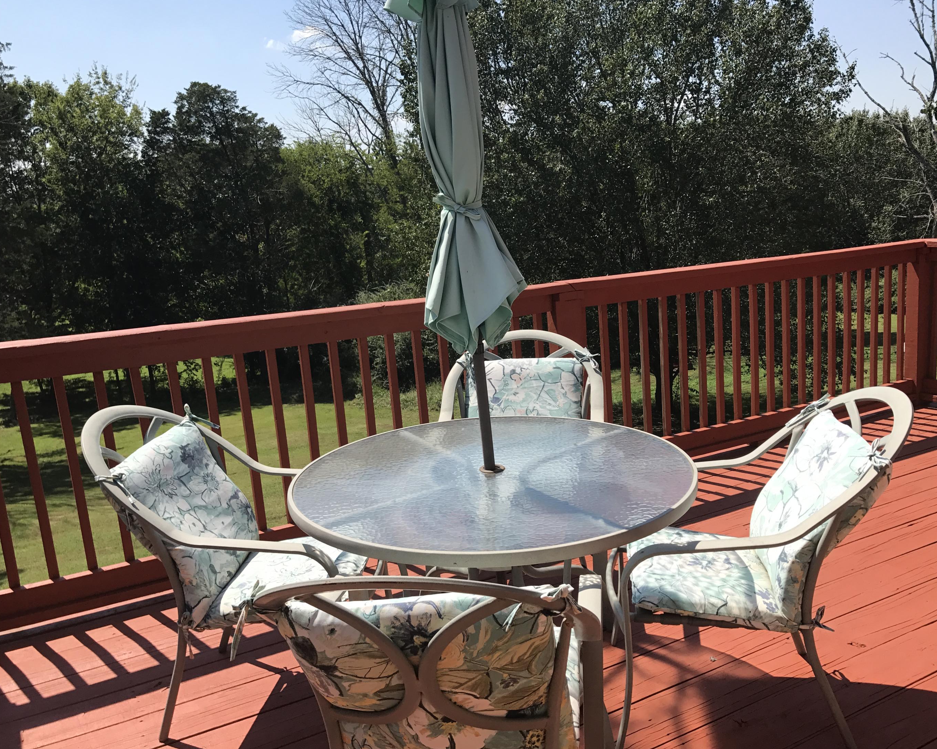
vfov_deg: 48.5
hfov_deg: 58.7
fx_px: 832
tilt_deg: -12.7
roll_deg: +3.6
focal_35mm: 30
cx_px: 494
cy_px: 367
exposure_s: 1/1996
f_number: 1.8
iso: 20
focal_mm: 3.99
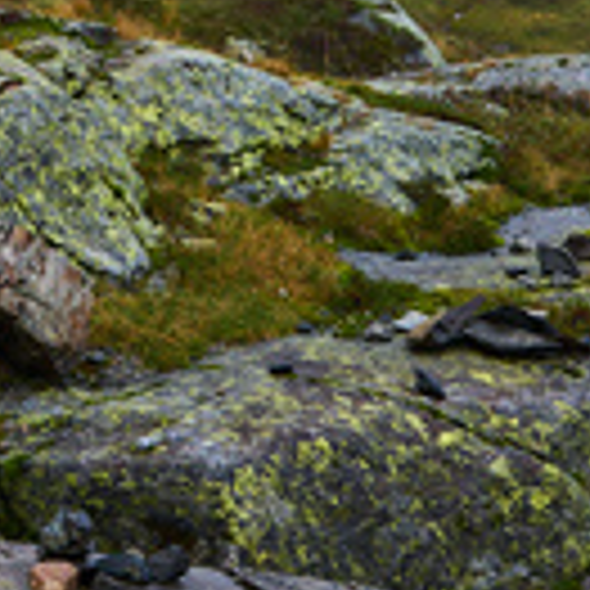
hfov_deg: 11.0
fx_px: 3066
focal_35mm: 159
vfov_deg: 10.6
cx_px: 108
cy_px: -277
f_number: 11
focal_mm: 35
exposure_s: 1/40
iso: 100
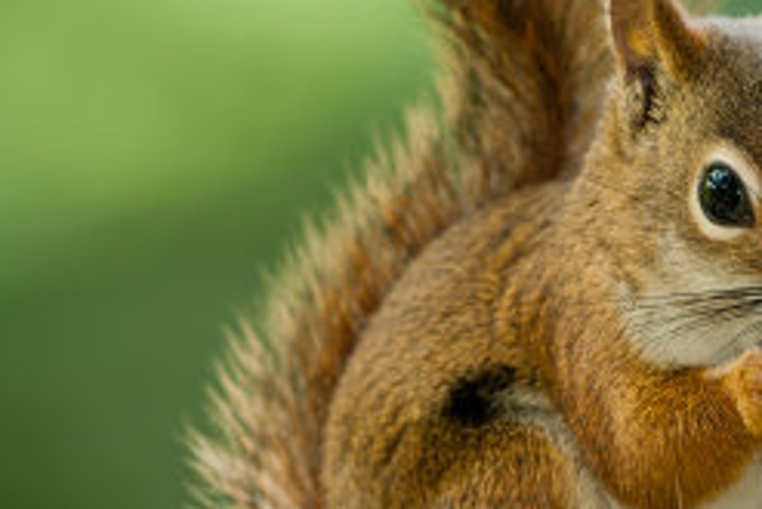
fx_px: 23571
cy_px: 355
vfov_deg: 1.2
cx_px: 768
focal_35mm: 1113
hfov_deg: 1.9
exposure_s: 1/100
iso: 320
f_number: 5.6
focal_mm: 300
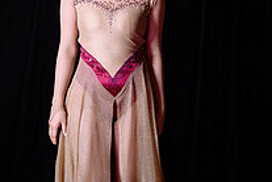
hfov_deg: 5.7
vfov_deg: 3.8
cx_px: 167
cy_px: -1
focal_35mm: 363
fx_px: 2742
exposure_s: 1/160
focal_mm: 92
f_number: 3.2
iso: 400
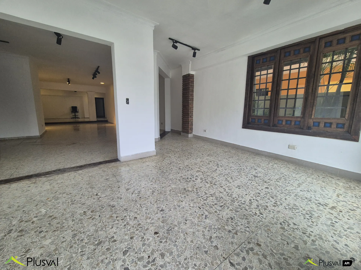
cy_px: 135
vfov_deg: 89.9
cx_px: 180
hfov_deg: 106.2
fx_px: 136
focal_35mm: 13
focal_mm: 2.2
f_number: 2.2
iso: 160
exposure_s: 1/359
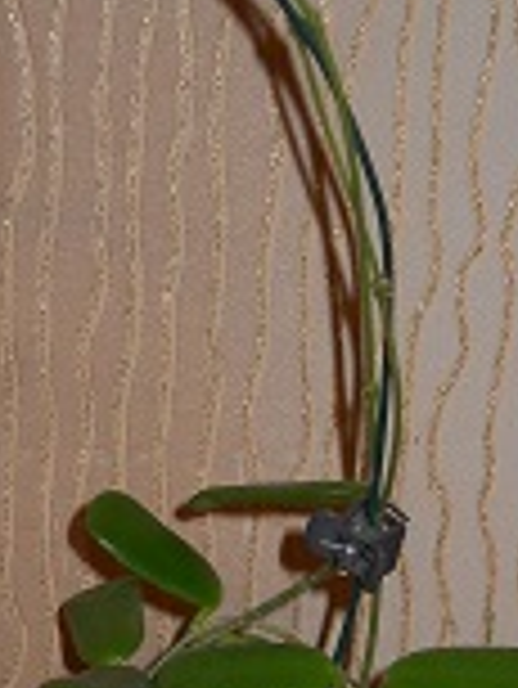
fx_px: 2132
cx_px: -18
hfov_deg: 13.6
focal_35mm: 107
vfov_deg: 17.9
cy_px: 679
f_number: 3.1
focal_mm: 6.72
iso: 80
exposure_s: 1/30
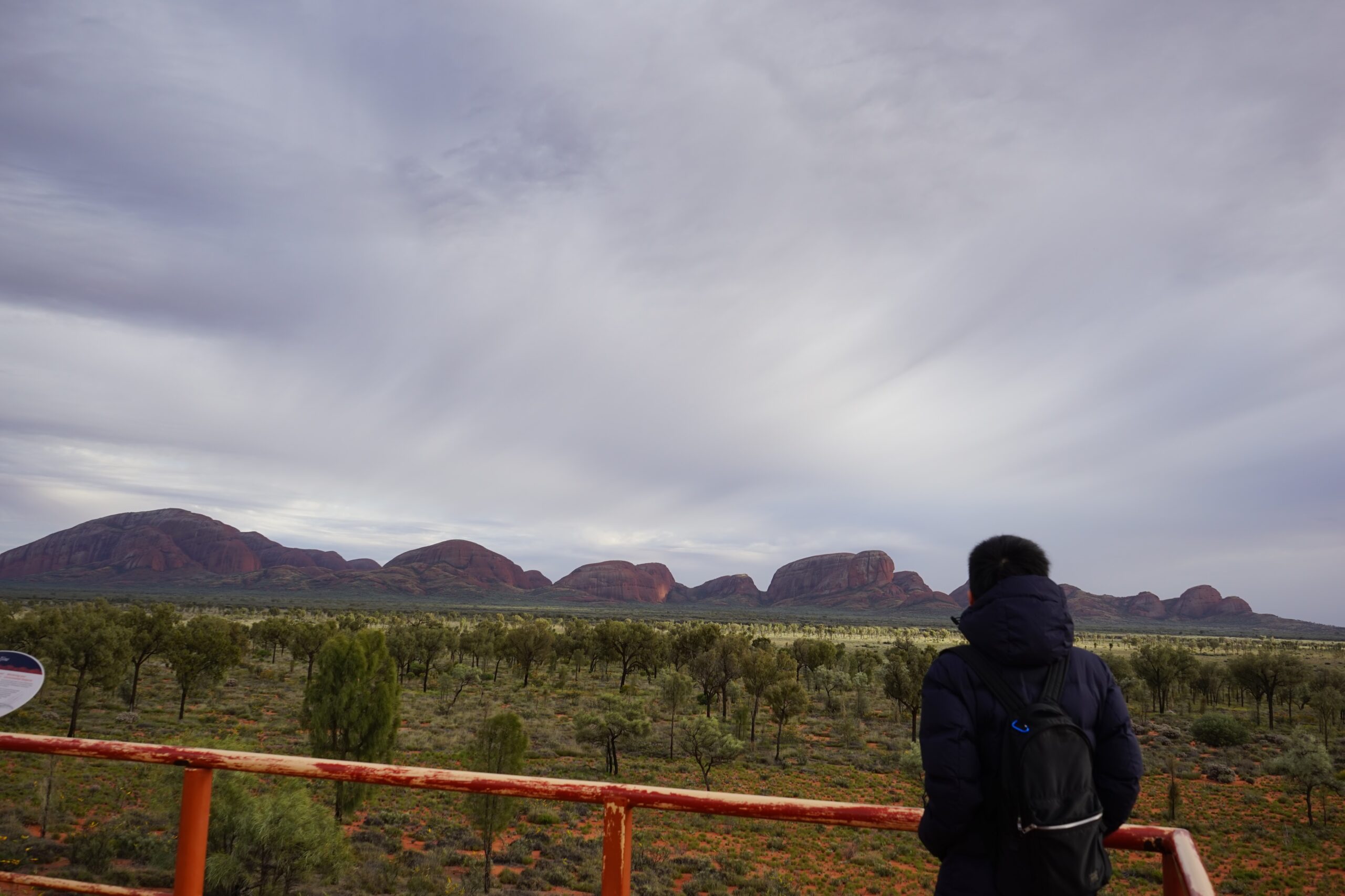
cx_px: 672
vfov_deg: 43.6
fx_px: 1121
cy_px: 448
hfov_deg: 61.9
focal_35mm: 30
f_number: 8
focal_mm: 30
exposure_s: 1/100
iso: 100
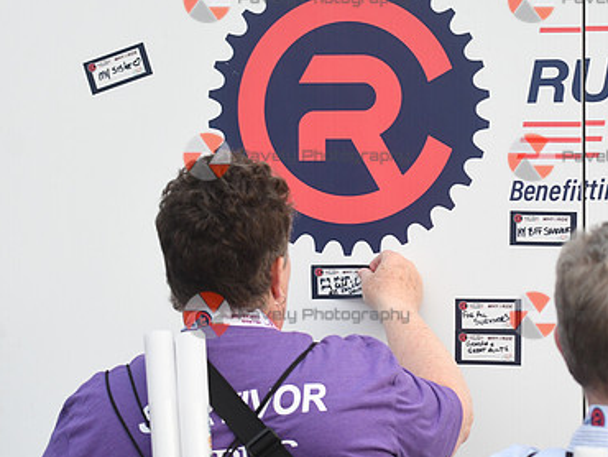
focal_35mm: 215
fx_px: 3774
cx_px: 473
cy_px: 261
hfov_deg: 9.2
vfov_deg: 6.9
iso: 1250
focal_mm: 95
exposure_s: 1/500
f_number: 4
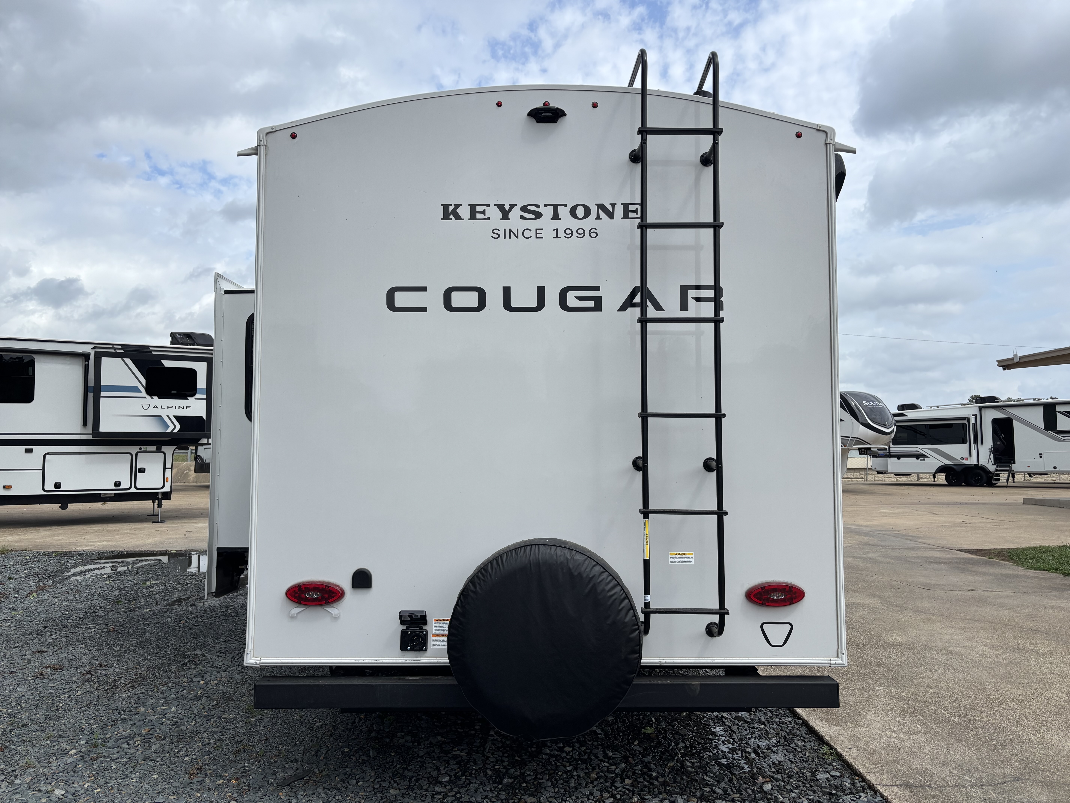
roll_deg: -0.2
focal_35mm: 26
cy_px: 402
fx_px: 804
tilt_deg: +2.6
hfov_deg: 67.3
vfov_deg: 53.1
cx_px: 535
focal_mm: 5.96
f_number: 1.6
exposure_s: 1/4630
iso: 50
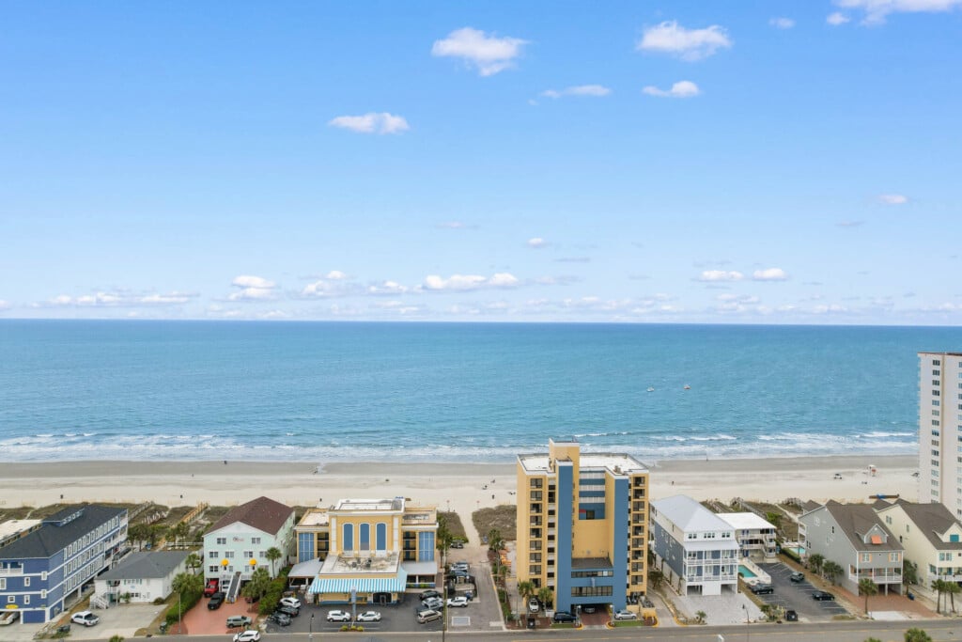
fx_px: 588
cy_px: 321
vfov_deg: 57.2
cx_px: 481
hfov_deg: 78.6
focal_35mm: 22
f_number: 2.8
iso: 100
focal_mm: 8.38
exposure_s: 1/400
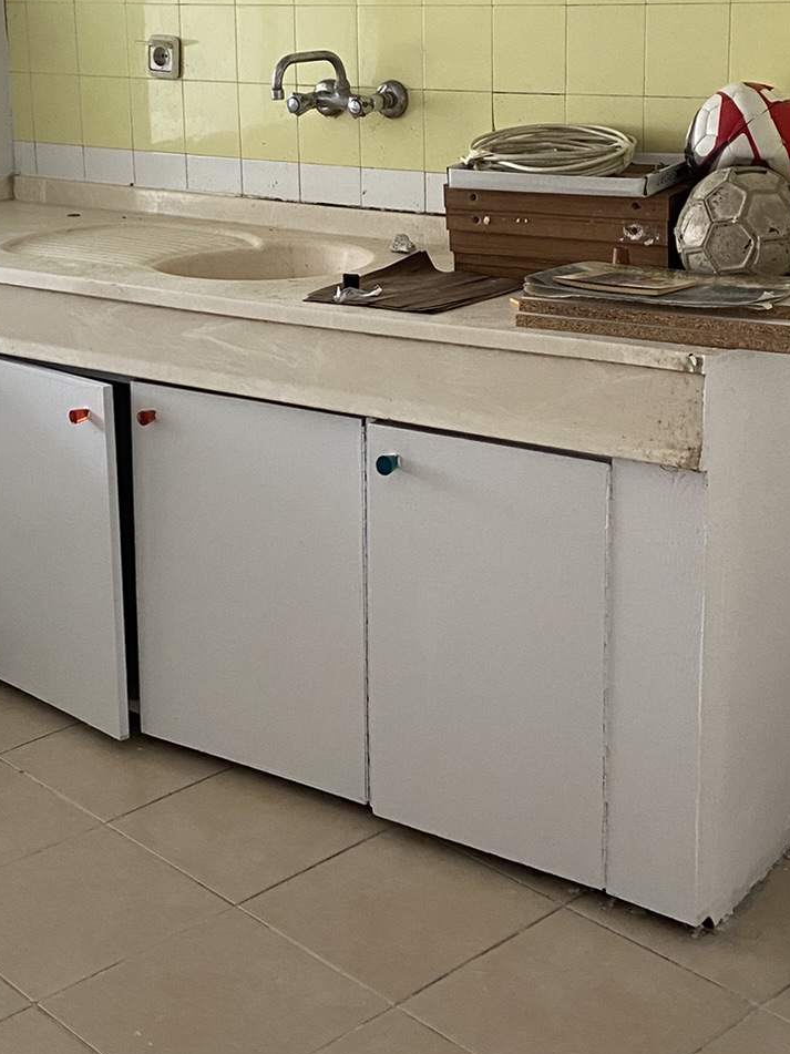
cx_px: 358
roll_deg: +1.5
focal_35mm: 56
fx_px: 1704
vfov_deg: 33.9
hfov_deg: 26.1
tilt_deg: -10.9
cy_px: 307
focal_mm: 4.25
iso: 250
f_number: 1.8
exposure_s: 1/60
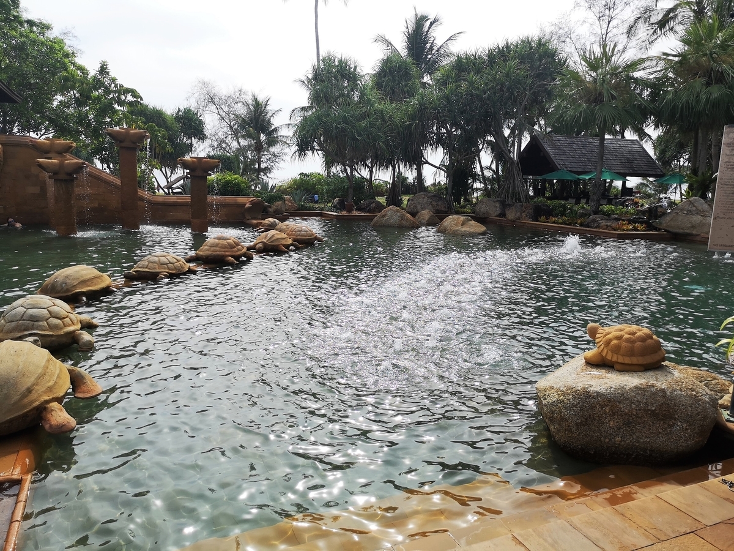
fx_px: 573
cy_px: 276
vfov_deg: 51.4
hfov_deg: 65.3
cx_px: 367
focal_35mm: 27
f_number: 1.8
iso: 50
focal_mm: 3.95
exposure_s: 1/2049
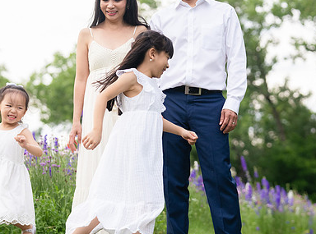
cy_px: 117
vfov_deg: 8.9
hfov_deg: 11.9
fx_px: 1510
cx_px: 166
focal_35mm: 166
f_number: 3.5
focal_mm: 95
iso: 1000
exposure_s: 1/1250
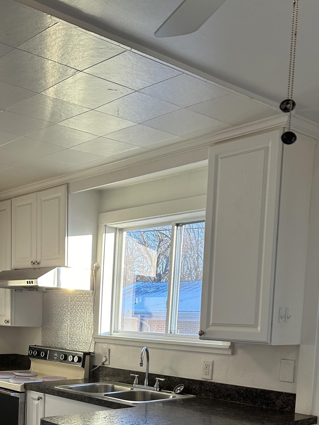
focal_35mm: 46
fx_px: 565
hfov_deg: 31.2
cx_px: 95
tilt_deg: -5.8
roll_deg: -1.8
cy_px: 365
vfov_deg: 38.9
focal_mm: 5.7
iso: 64
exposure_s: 1/135
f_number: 1.5
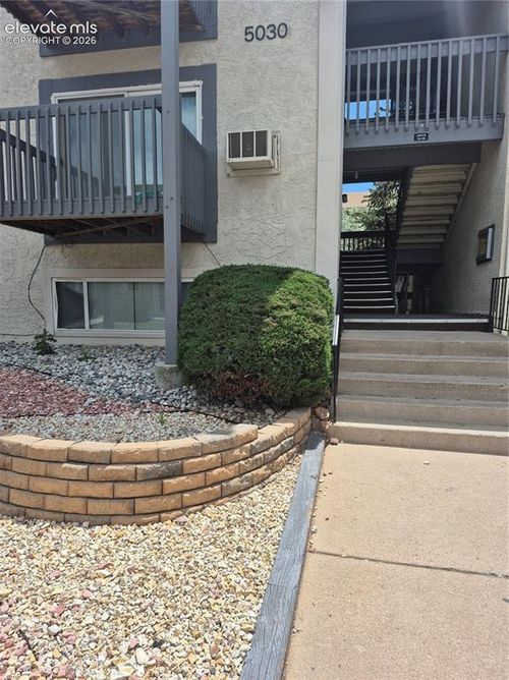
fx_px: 452
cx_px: 254
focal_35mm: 23
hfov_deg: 58.8
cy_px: 340
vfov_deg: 74.0
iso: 25
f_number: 1.8
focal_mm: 5.4
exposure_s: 1/1812
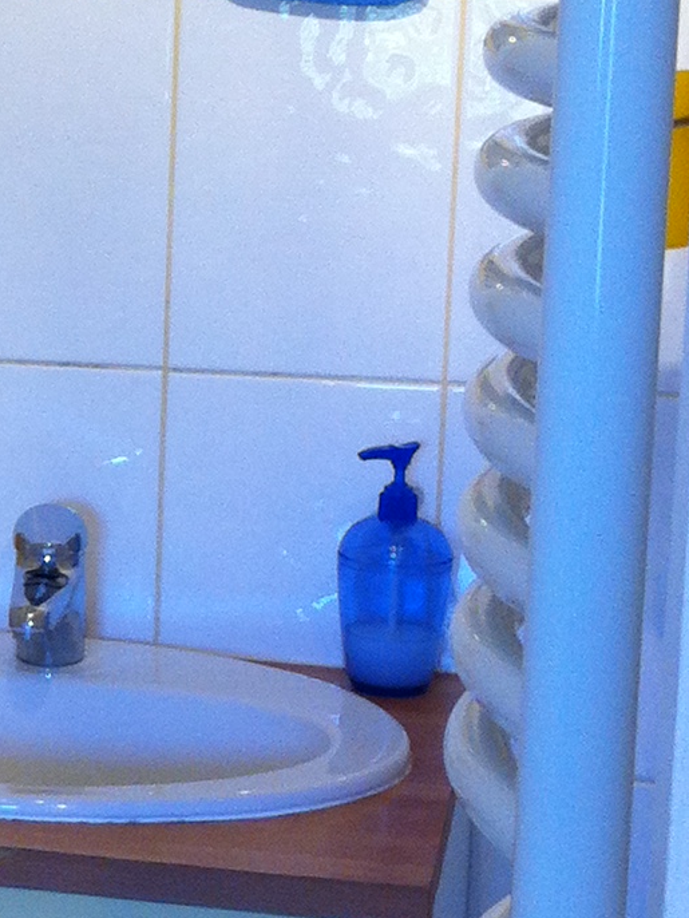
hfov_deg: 10.7
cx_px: -424
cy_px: 391
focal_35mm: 132
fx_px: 3501
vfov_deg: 14.9
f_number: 2.8
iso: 80
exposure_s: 1/17
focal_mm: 3.85
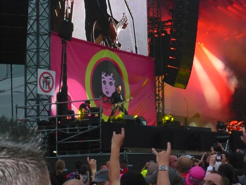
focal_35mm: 100
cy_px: 92
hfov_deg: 19.6
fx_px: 711
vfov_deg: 14.8
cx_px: 123
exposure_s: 1/30
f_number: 5.6
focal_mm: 16.4
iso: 500
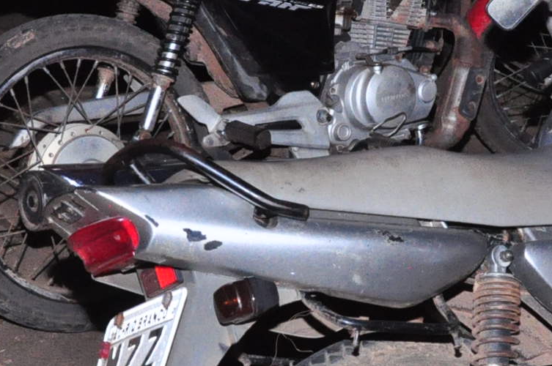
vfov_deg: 14.5
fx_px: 1439
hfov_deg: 21.6
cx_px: 378
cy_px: 211
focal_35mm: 94
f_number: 9
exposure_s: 1/200
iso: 3200
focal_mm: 22
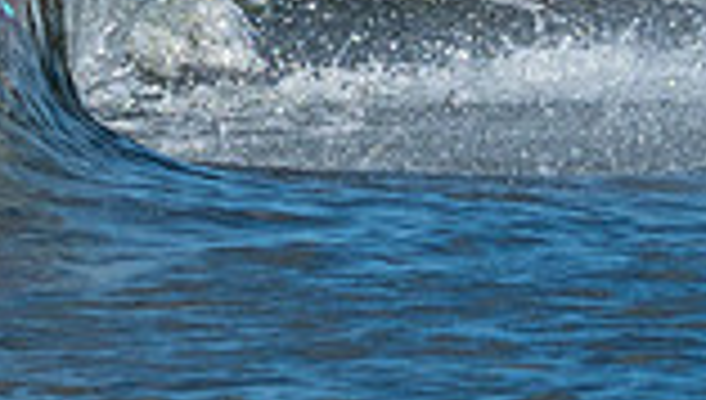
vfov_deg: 0.6
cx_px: -305
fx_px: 41656
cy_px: -231
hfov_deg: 1.0
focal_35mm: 2221
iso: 200
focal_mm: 150
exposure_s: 1/2500
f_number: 4
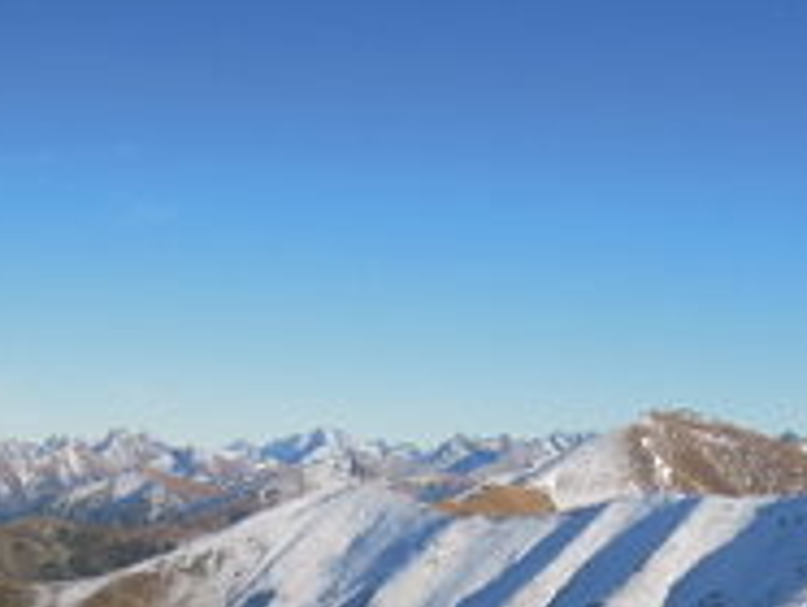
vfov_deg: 17.6
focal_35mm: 80
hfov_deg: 24.4
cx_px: 456
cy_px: 728
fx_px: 1867
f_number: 3.7
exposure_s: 1/1600
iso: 160
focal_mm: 5.5
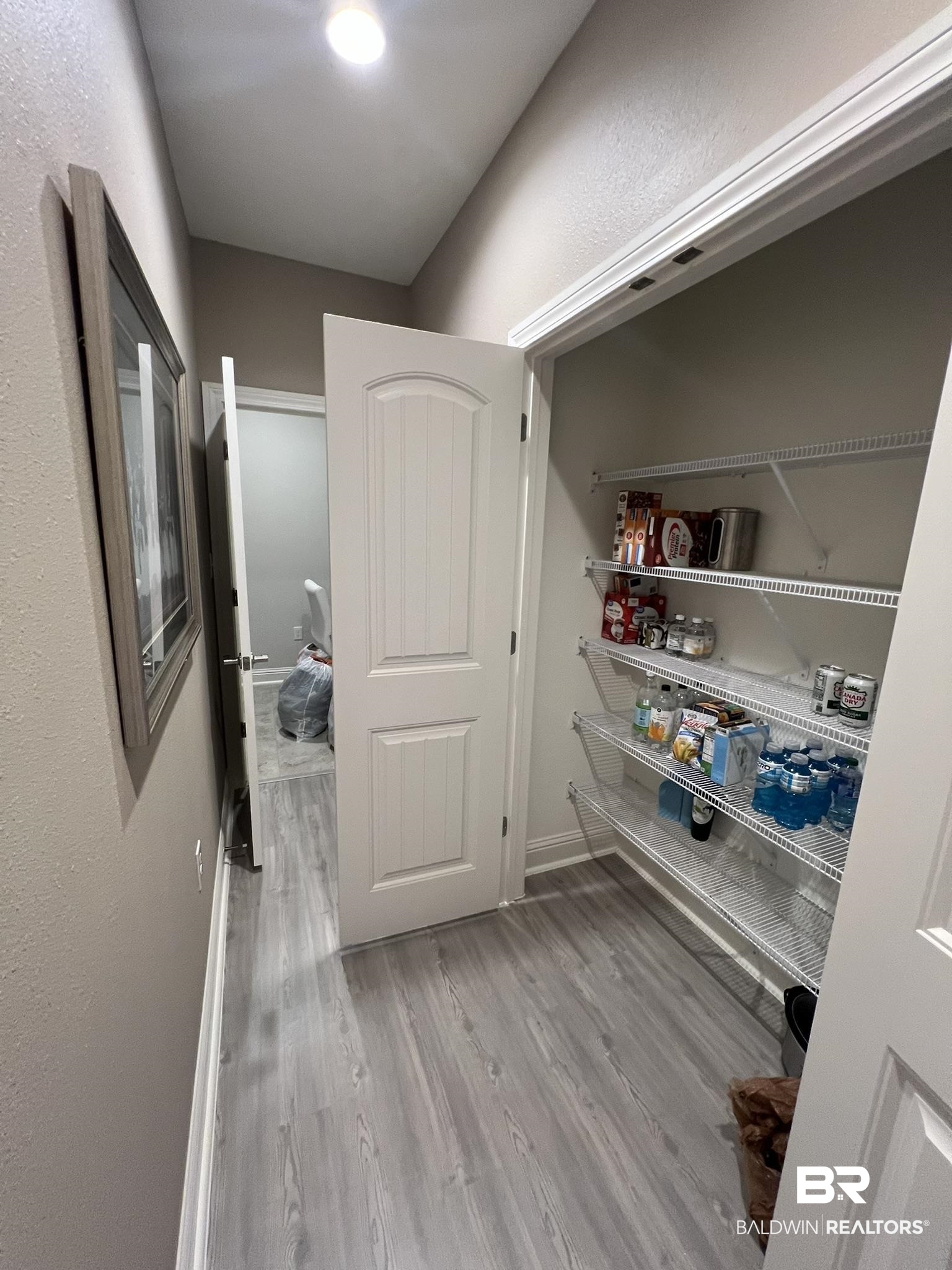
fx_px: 477
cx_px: 476
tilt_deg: -12.2
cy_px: 635
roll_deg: -2.2
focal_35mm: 13
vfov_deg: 106.2
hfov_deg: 89.9
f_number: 1.8
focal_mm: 1.57
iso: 250
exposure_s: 1/60
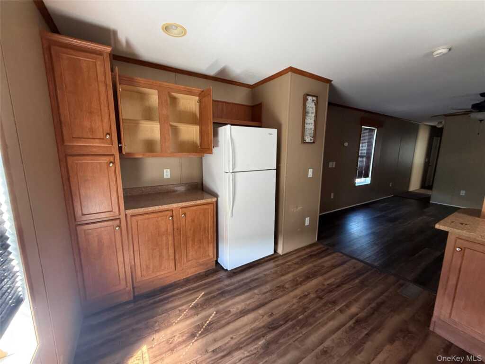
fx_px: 196
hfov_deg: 102.1
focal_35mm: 14
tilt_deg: -8.1
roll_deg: -0.7
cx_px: 242
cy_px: 182
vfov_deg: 85.7
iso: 400
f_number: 2.2
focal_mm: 2.22
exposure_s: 1/89
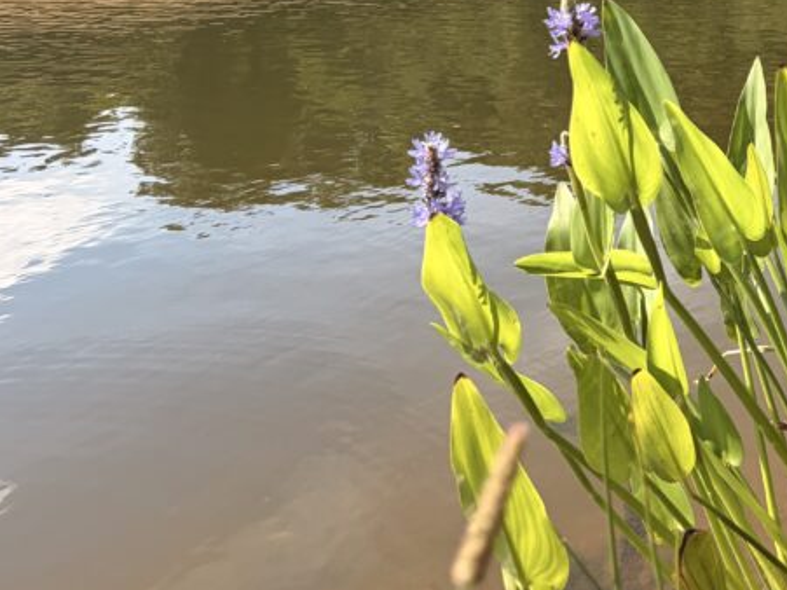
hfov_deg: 29.7
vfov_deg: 23.4
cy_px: -52
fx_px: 1341
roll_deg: +0.5
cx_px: 852
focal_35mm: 59
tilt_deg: -9.6
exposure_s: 1/1587
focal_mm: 5.96
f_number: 1.6
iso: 50
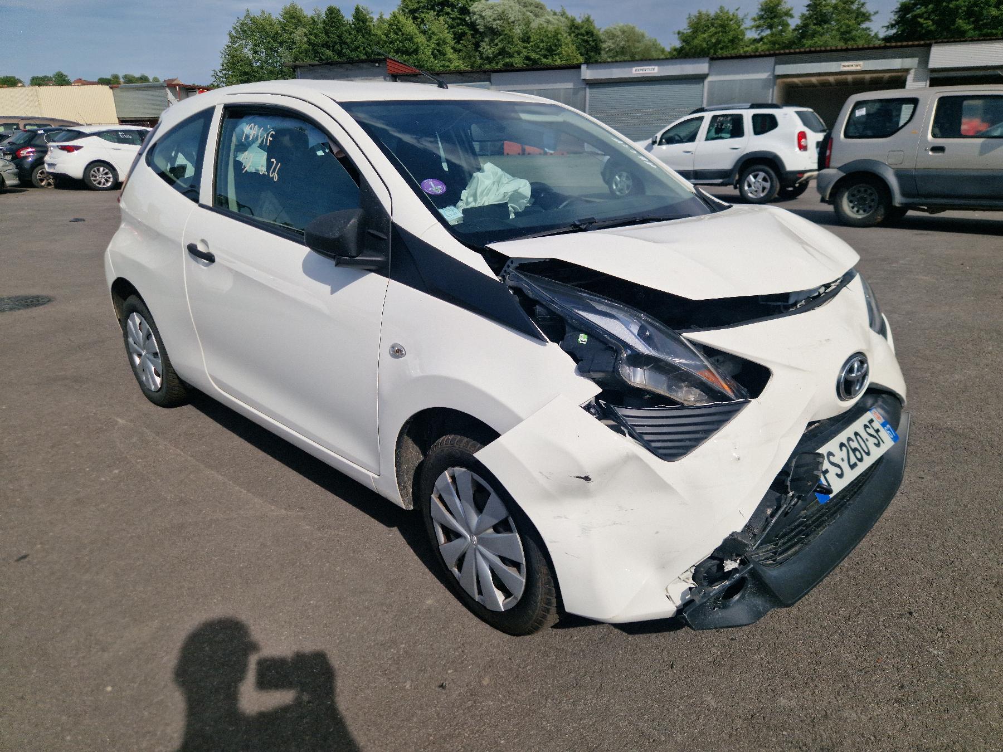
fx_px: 666
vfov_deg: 58.9
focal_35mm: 23
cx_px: 502
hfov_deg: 73.9
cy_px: 376
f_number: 1.8
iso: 50
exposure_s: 1/5000
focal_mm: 5.4
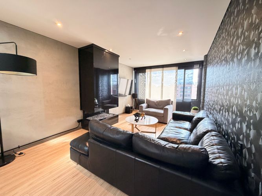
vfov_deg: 85.7
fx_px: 106
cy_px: 98
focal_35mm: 14
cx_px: 131
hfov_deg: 102.1
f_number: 2.2
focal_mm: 2.22
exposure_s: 1/60
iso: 320
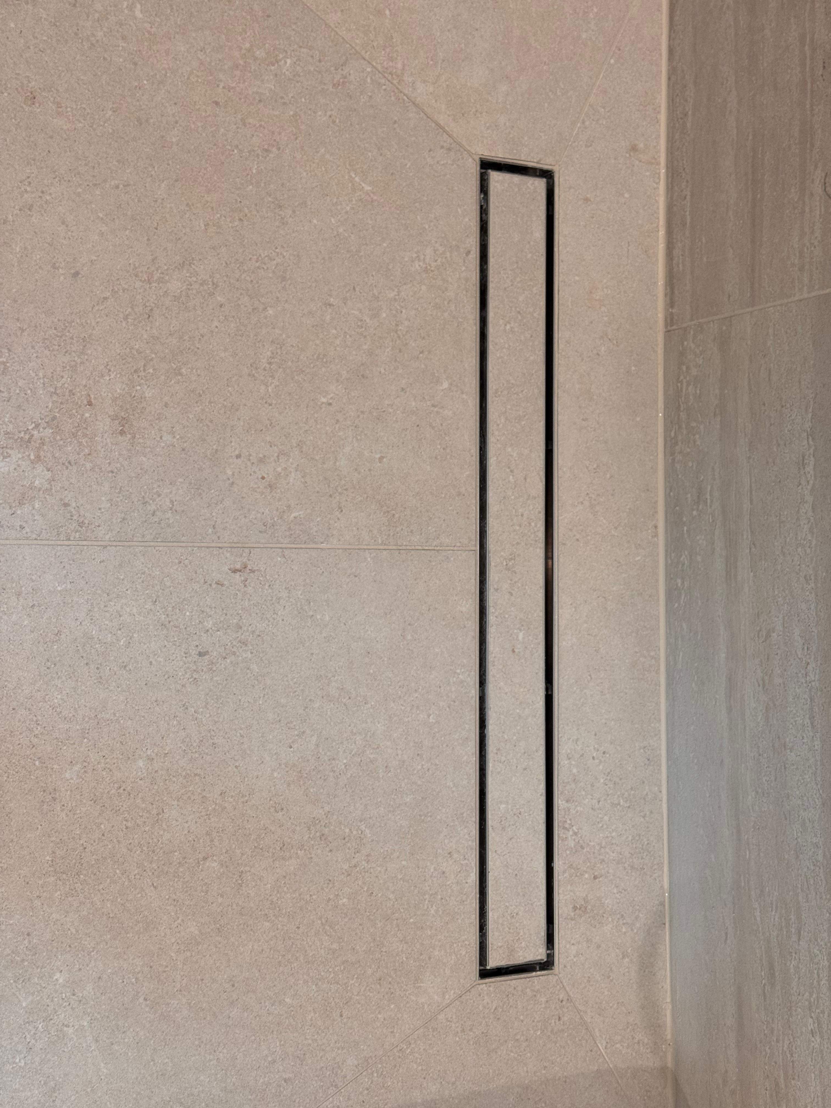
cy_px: 554
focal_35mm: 48
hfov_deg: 30.3
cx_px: 416
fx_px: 1536
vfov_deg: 39.7
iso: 100
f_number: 1.78
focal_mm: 6.76
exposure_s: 1/60
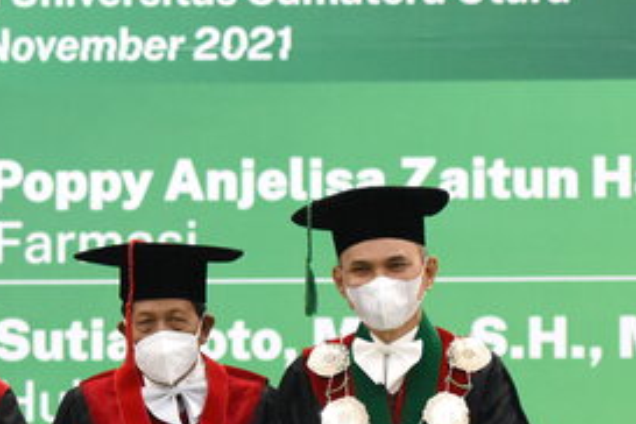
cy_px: 315
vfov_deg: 5.6
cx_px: -7
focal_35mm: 244
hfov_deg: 8.4
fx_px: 4310
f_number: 2.8
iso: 4000
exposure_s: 1/160
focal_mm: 70
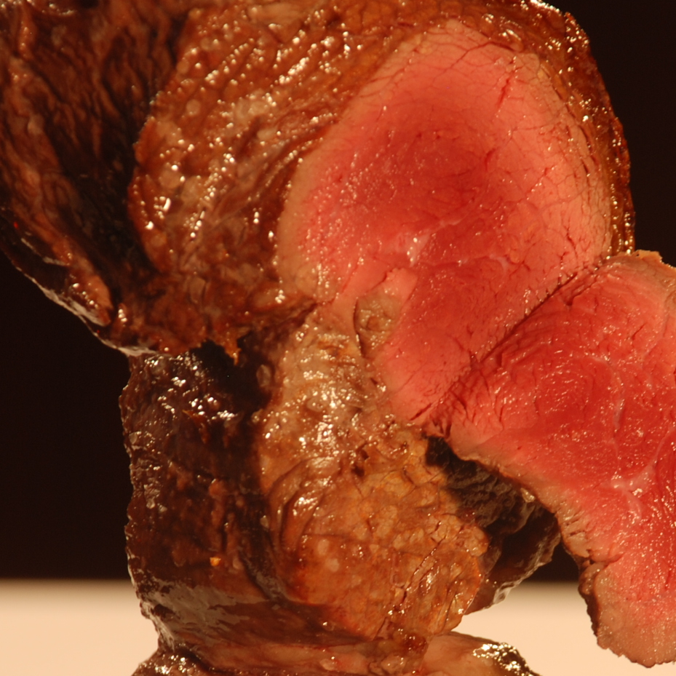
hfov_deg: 3.7
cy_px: 576
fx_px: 10561
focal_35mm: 478
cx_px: 611
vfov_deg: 3.7
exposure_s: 1/15
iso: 100
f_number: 5.6
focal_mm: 120
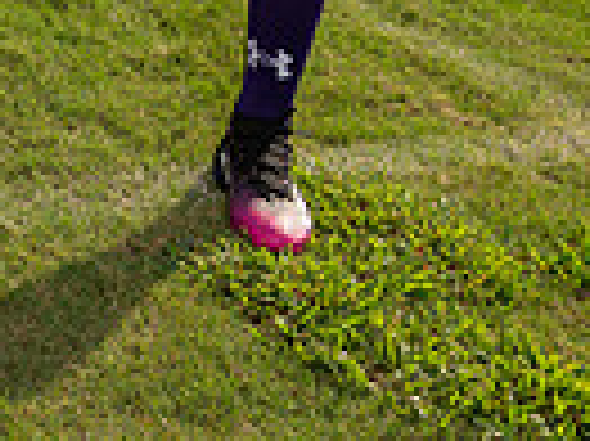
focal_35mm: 119
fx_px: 2026
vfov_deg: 10.9
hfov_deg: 16.6
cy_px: -554
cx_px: 306
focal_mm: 36
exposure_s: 1/640
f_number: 8
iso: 250
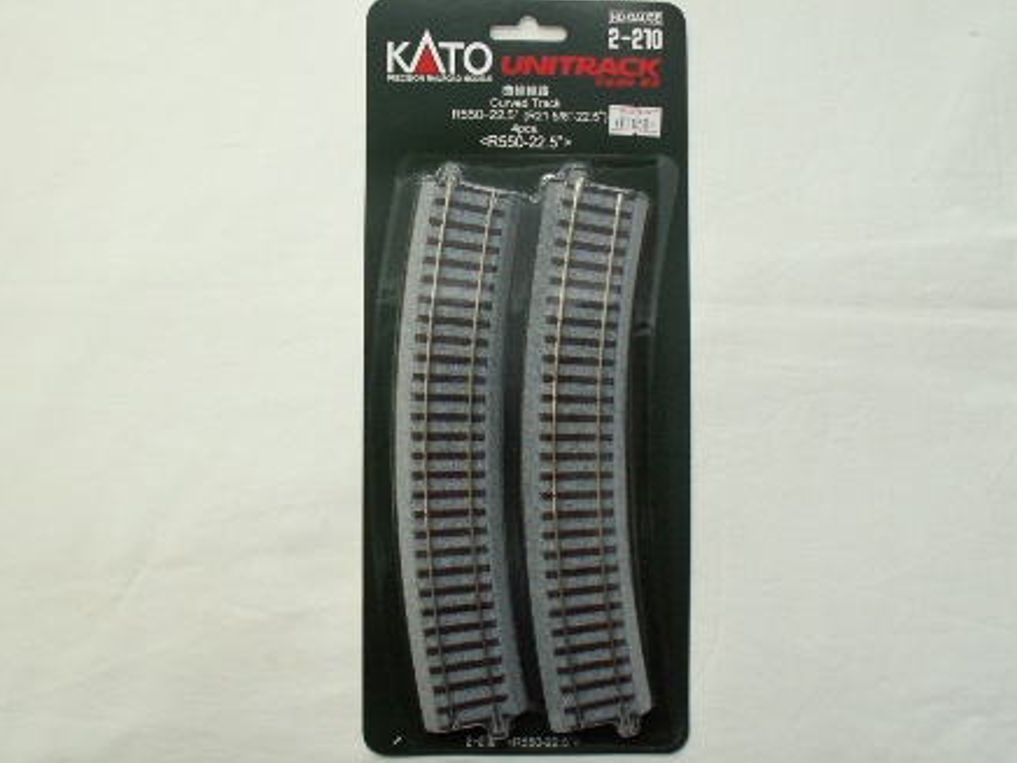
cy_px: 373
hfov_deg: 51.4
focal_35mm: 36
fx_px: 1058
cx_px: 520
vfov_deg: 39.7
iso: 100
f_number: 3.2
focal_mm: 5.86
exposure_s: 1/30
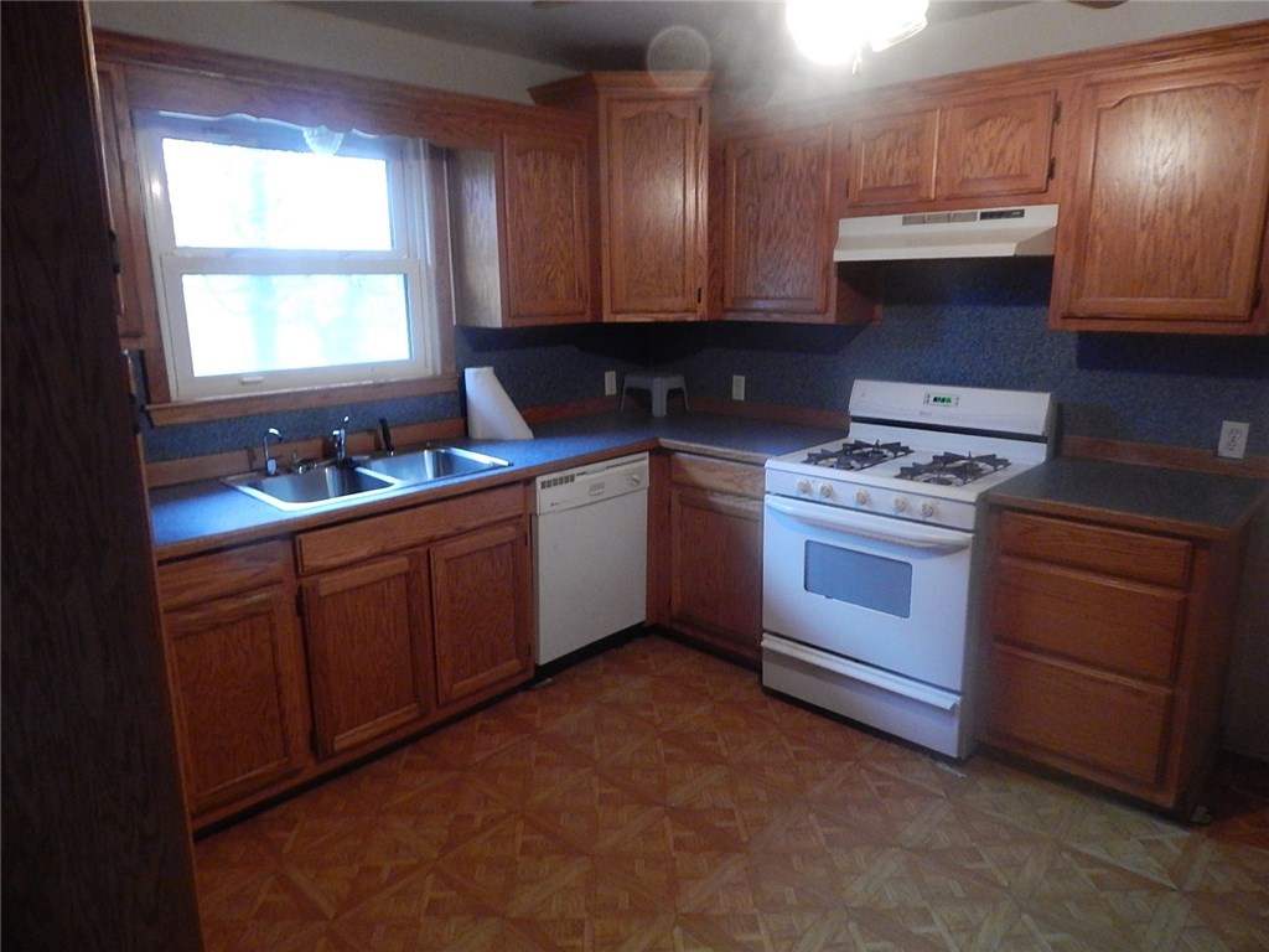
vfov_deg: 58.9
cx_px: 634
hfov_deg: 73.9
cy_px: 476
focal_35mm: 23
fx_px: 843
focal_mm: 4
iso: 800
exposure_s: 1/20
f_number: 3
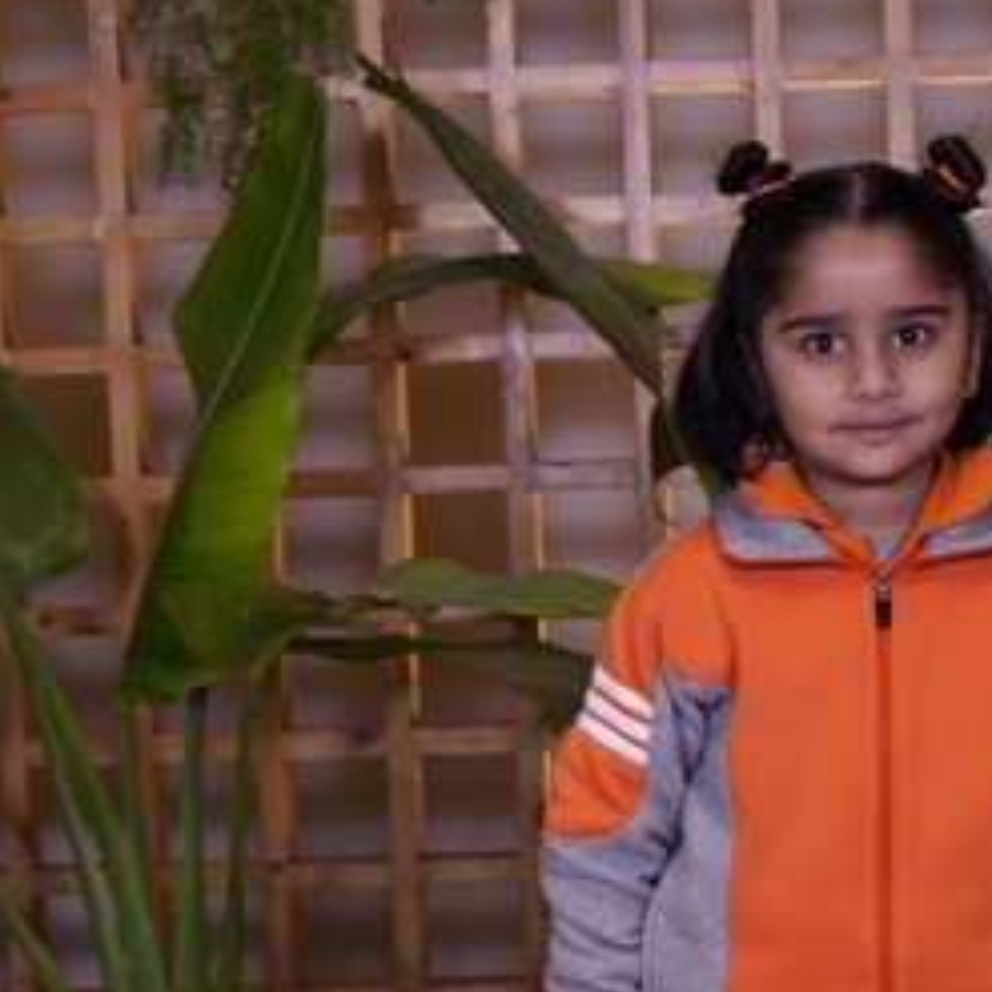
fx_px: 2853
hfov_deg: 19.4
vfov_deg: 19.7
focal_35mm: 88
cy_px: 580
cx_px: 892
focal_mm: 38
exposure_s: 1/125
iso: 320
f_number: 4.5
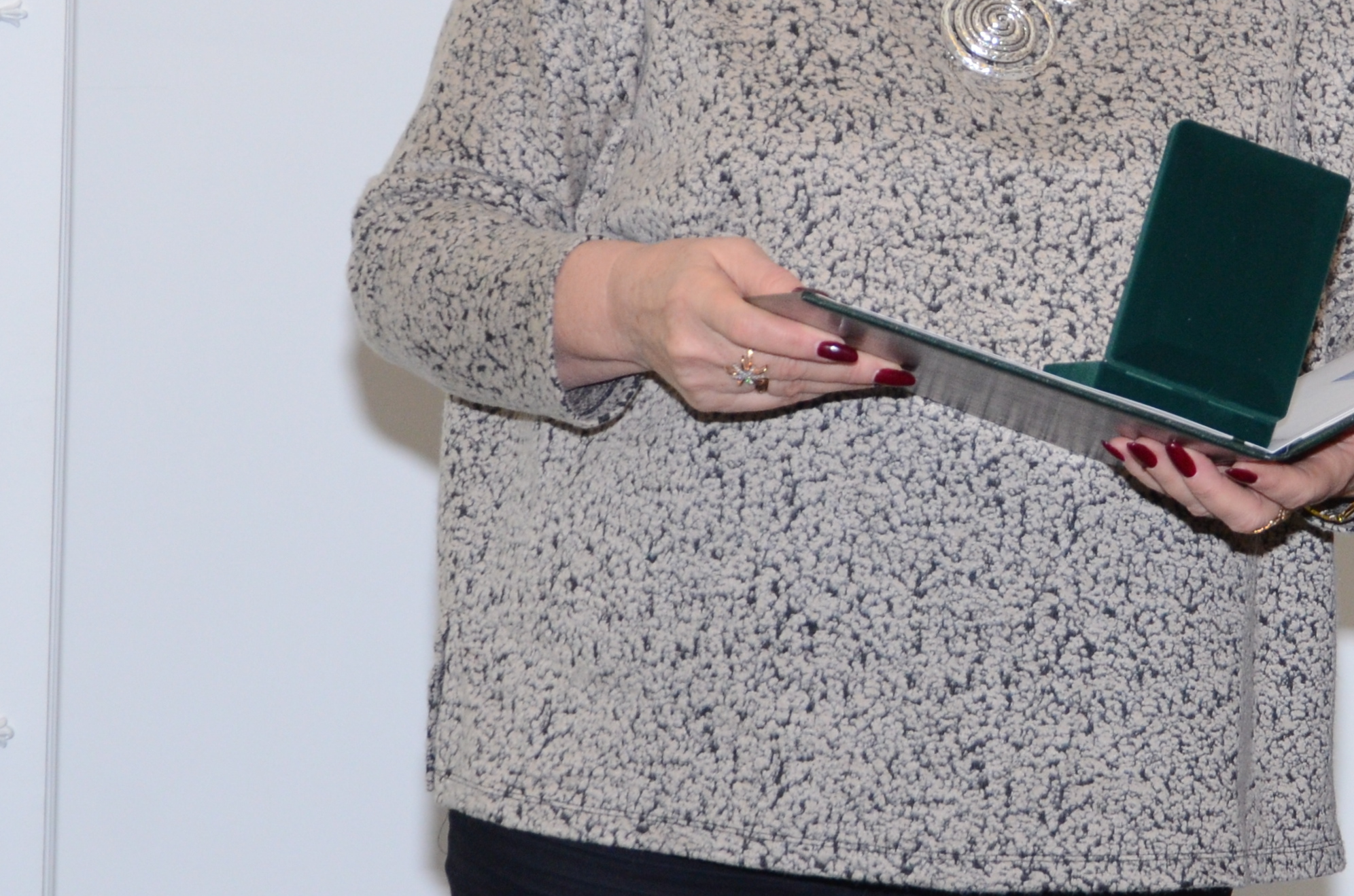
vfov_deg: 7.1
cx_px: 1593
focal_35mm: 193
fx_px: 7243
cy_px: 94
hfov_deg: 10.5
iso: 800
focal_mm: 52
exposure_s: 1/200
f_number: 5
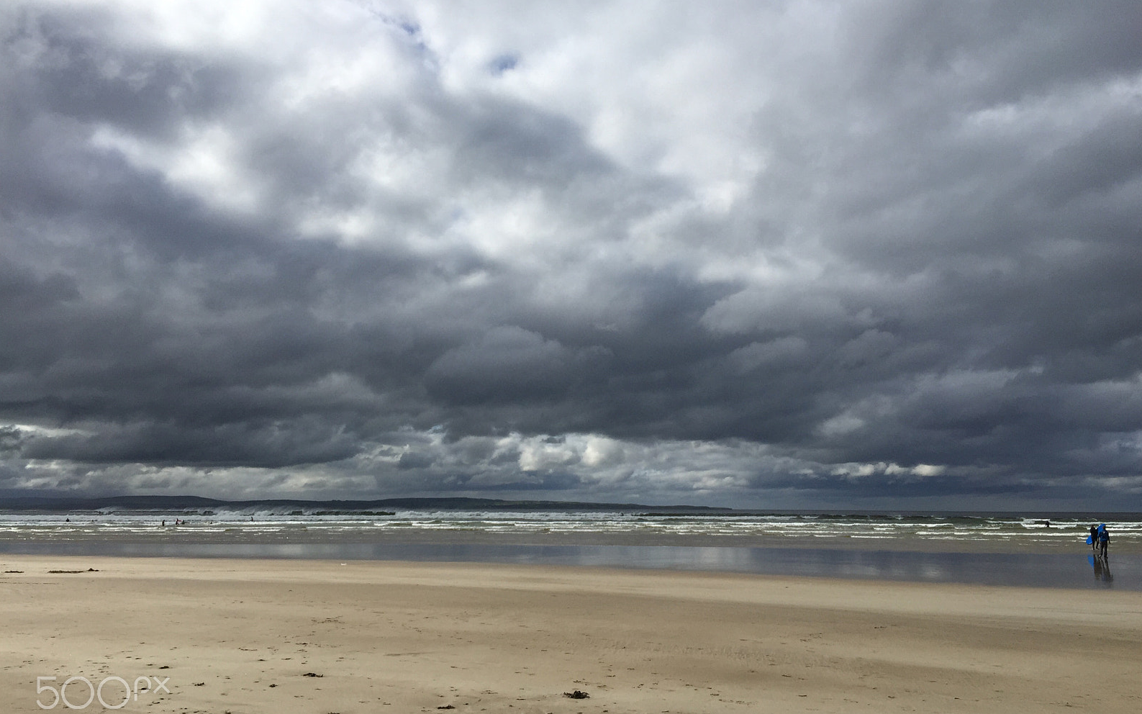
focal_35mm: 31
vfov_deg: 40.6
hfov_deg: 61.2
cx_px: 567
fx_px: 965
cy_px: 356
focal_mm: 4.15
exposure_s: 1/5650
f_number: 2.2
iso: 32
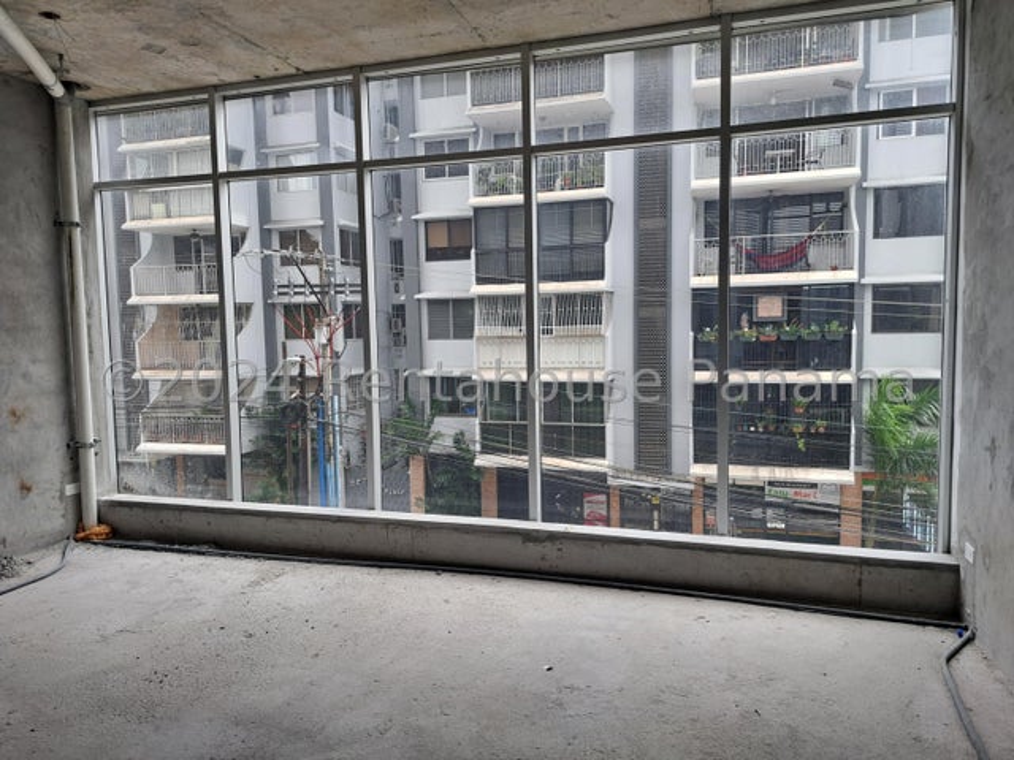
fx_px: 703
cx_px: 507
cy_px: 380
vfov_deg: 56.8
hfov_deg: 71.6
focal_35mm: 24
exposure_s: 1/60
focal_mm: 5.23
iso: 50
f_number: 1.8
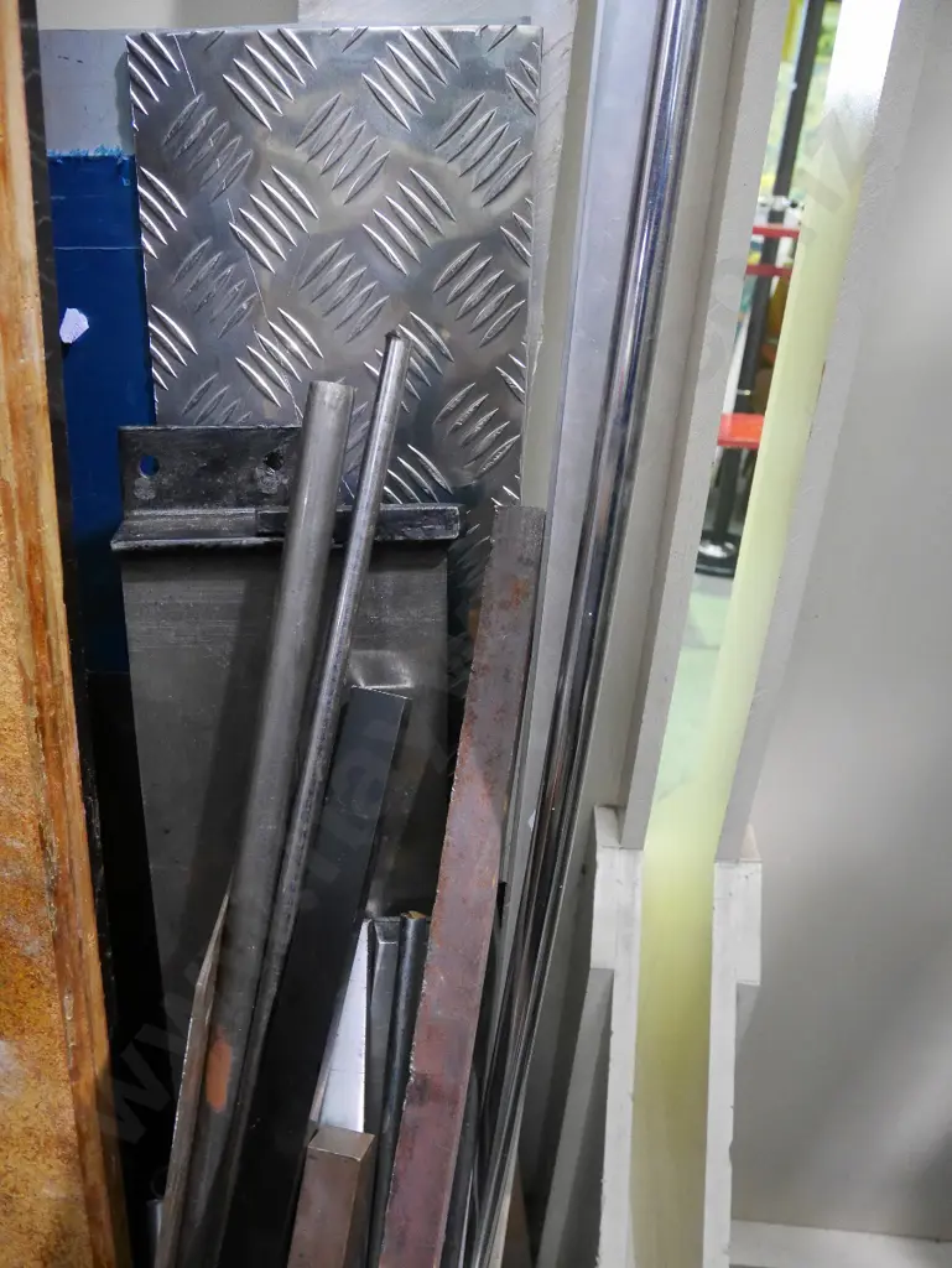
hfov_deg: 56.9
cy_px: 634
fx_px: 879
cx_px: 476
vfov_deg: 71.6
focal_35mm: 24
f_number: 4
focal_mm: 12
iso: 3200
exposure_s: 1/50
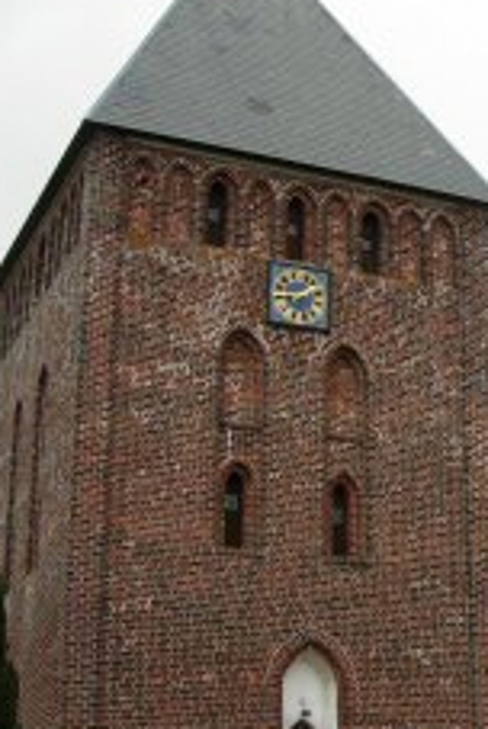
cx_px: 586
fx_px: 1419
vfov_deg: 28.8
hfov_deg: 18.5
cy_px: 413
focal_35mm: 70
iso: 50
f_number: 5.4
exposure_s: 1/242
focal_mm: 7.5
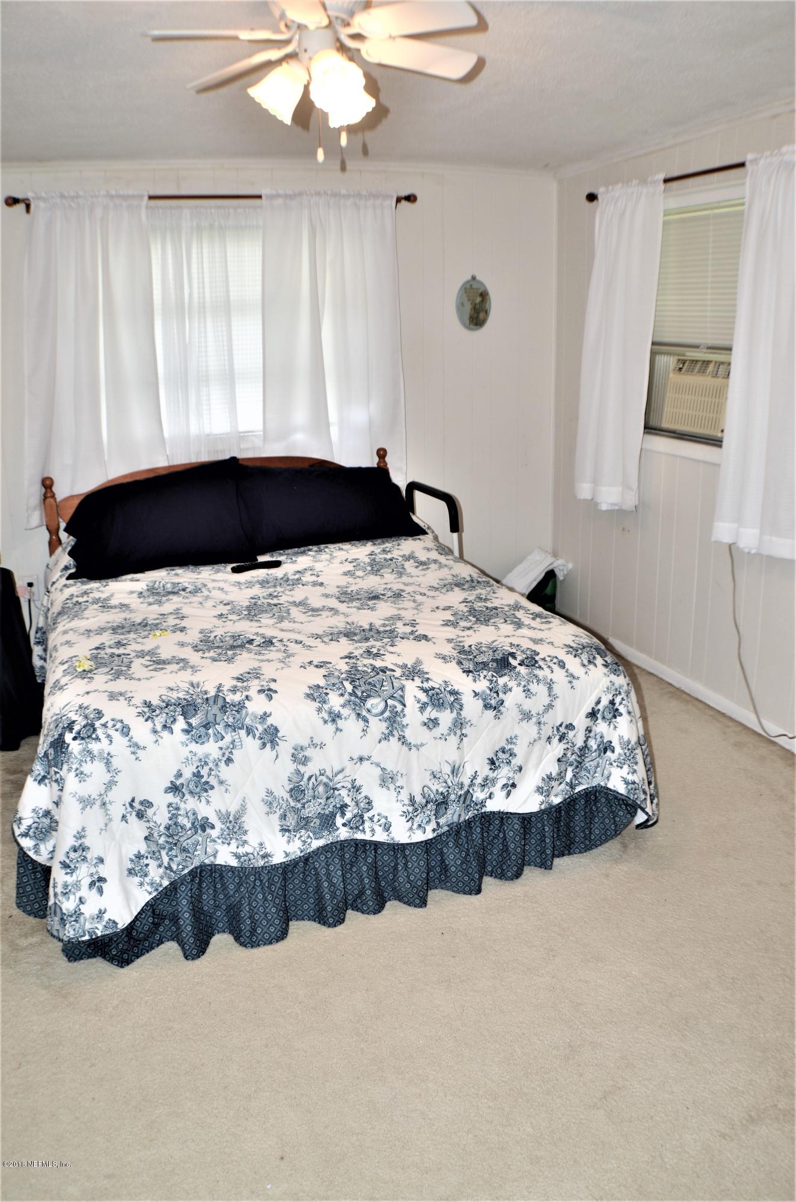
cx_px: 398
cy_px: 601
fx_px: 1200
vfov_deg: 53.2
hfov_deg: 36.7
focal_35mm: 36
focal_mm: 24
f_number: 3.8
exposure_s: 1/60
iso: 100
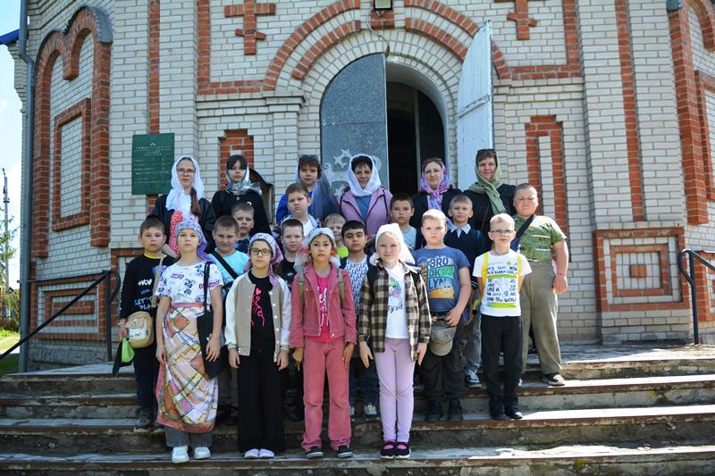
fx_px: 715
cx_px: 358
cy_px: 238
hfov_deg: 53.1
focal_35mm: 36
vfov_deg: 36.9
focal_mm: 24
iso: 400
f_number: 4.5
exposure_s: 1/1250
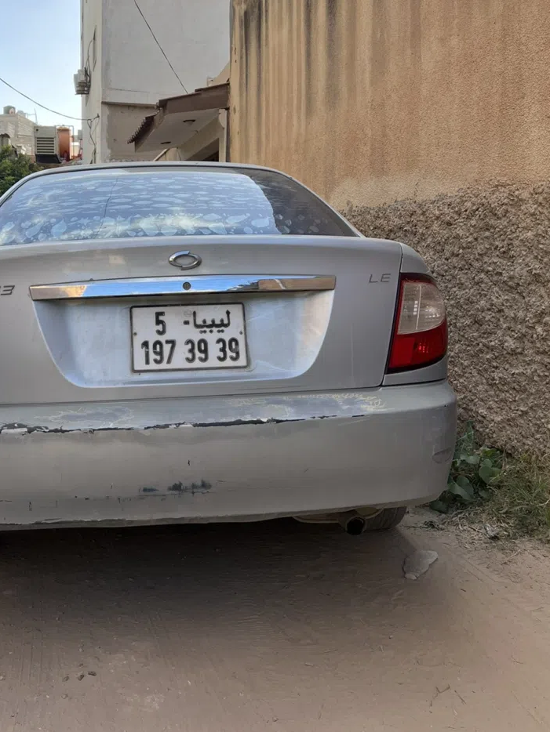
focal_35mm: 38
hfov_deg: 37.4
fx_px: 805
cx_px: 188
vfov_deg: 48.5
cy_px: 272
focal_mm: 5.7
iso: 50
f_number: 1.5
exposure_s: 1/1038
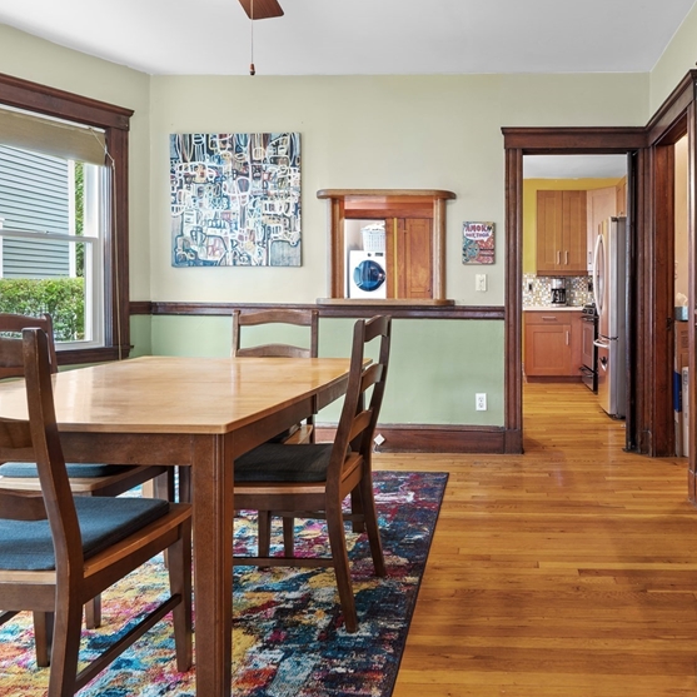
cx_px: 483
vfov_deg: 62.8
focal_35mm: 25
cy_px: 310
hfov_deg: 60.9
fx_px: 570
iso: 200
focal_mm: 16
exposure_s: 30
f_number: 8
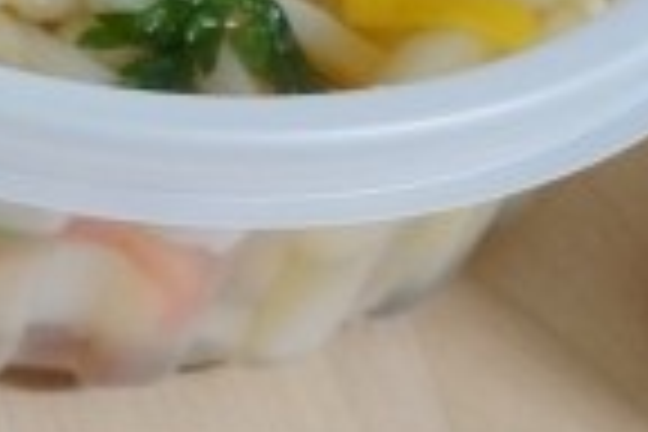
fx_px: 3366
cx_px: -693
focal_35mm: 187
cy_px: -538
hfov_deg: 10.1
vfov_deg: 7.0
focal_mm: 20
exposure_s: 1/60
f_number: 4
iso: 1250
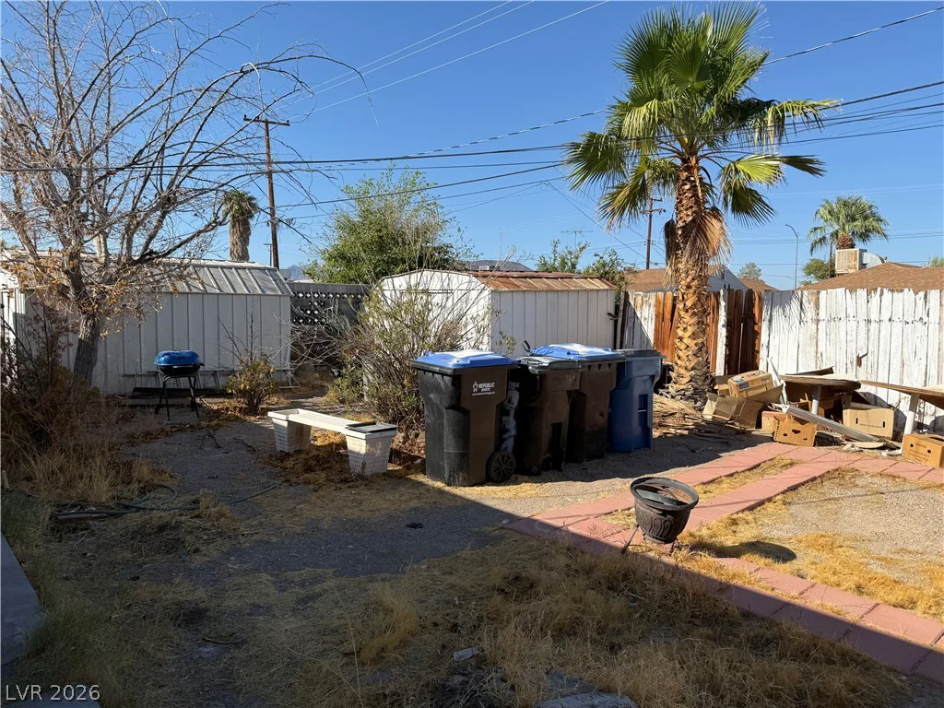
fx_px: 654
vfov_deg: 56.8
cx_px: 472
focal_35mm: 24
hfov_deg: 71.6
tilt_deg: -3.3
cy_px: 354
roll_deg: +0.1
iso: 80
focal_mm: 6.76
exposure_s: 1/3953
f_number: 1.78
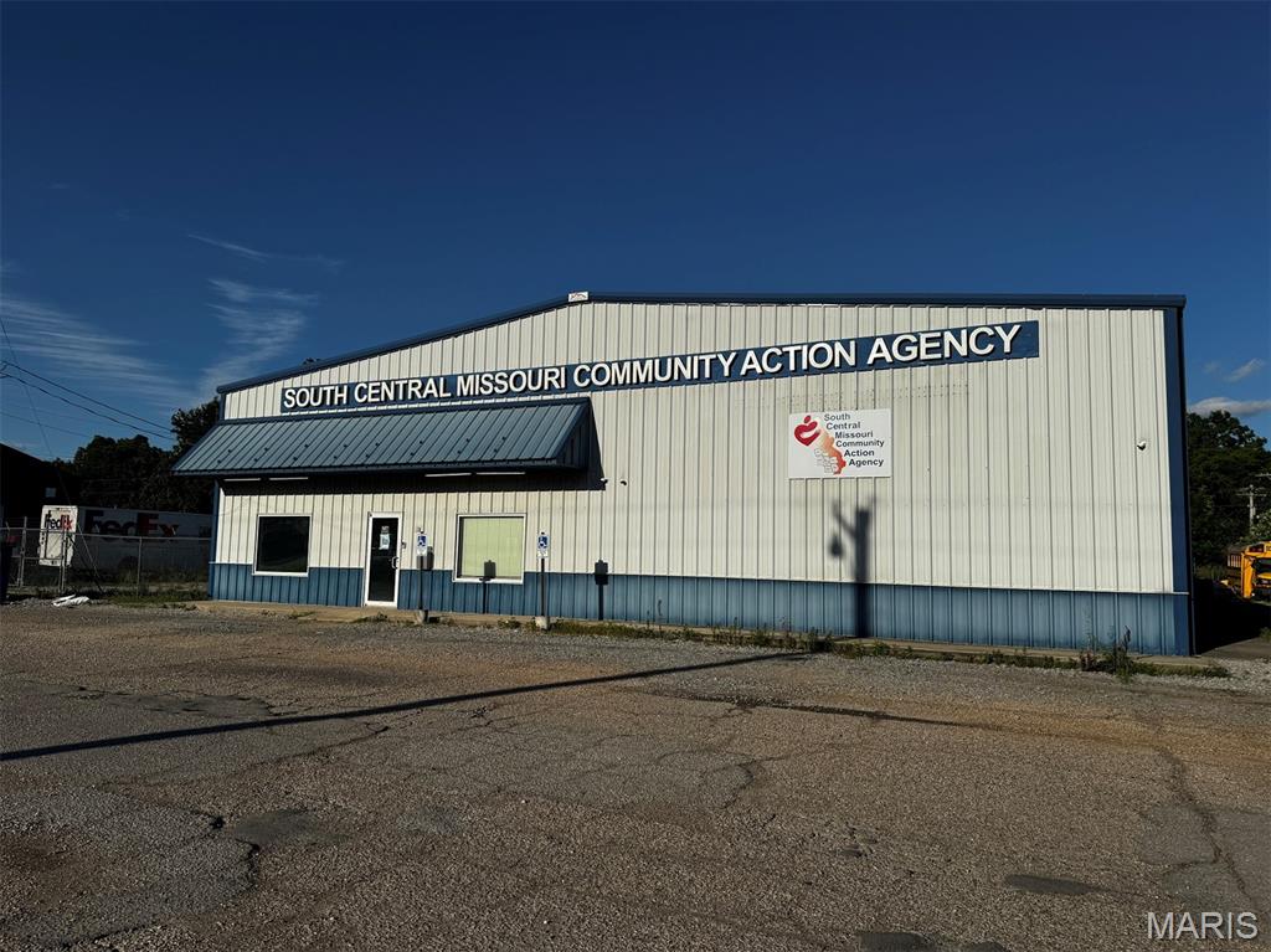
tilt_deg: +6.2
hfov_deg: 71.6
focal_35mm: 24
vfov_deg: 56.8
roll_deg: -0.7
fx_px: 881
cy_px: 476
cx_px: 636
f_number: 1.78
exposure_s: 1/12346
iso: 80
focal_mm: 6.76
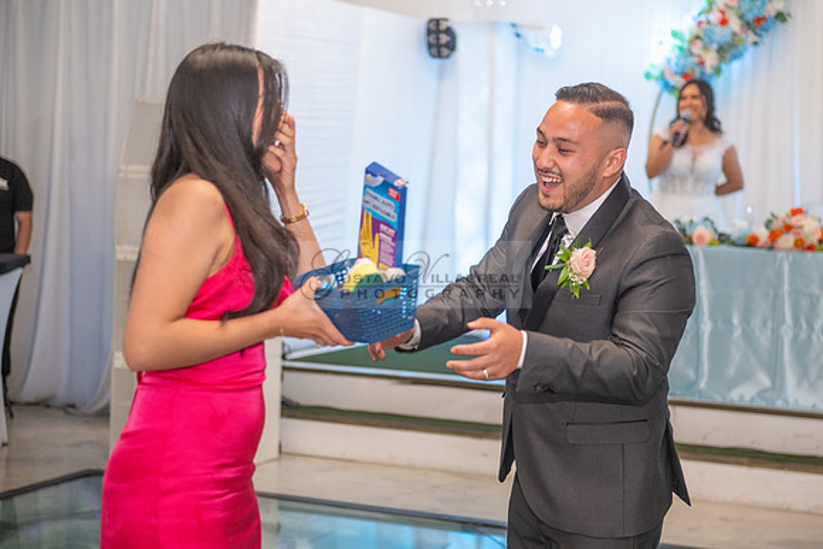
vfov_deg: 20.6
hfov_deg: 30.5
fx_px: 1509
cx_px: 412
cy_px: 274
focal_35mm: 66
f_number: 3.2
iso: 1000
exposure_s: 1/160
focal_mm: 66
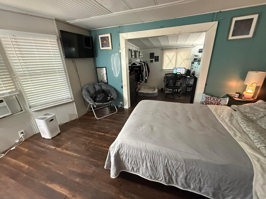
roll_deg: +2.3
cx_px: 133
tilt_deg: -21.2
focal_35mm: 14
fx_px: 108
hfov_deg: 102.1
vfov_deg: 85.7
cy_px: 100
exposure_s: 1/60
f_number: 2.2
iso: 1000
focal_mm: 2.22
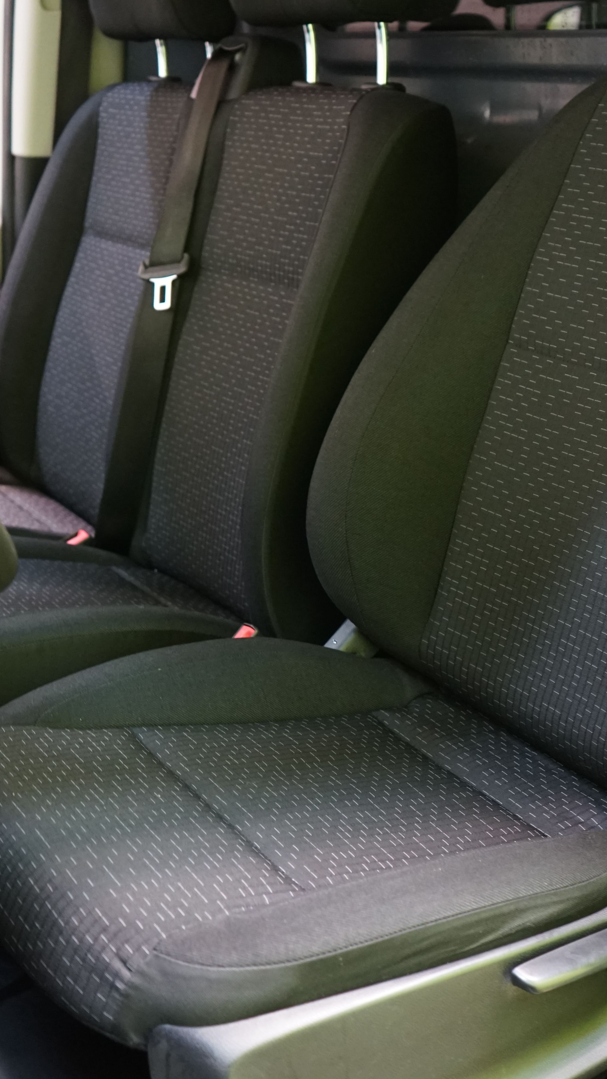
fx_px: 1288
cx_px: 446
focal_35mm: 45
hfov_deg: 26.2
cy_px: 542
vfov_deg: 45.5
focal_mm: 28
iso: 2000
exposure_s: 1/30
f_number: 3.5
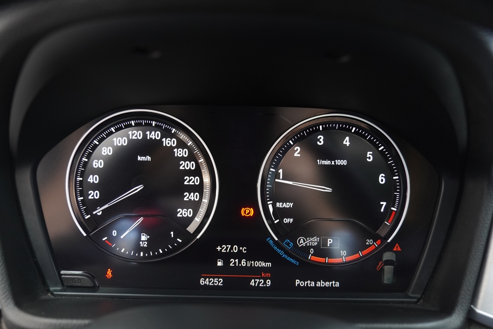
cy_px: 164
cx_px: 246
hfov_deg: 59.5
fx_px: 431
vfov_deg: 41.7
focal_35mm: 32
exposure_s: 1/40
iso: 800
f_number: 2.8
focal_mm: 21
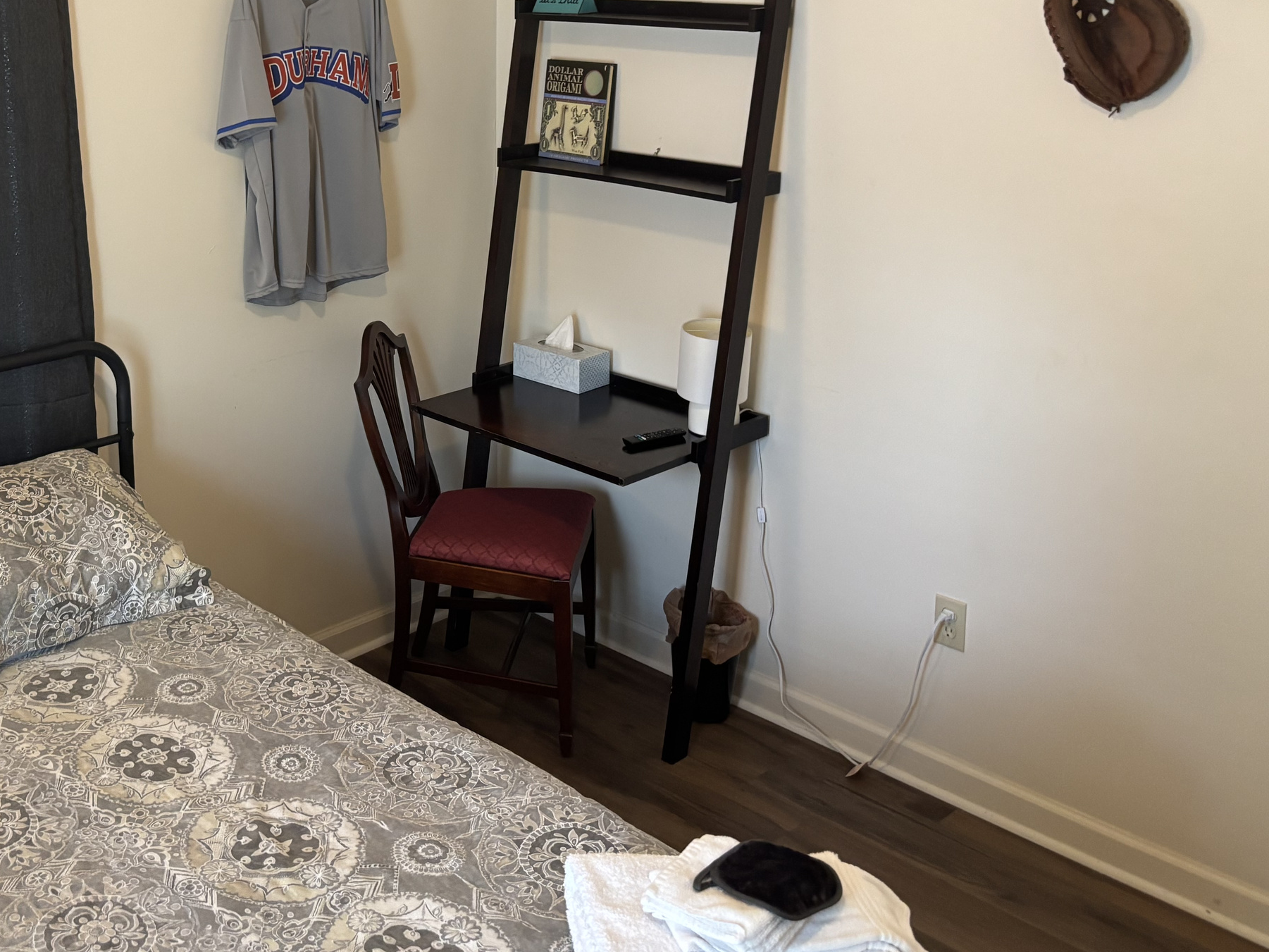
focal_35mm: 41
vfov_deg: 34.4
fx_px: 1503
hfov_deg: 44.4
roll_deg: +1.7
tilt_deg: -12.9
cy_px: 242
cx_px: 331
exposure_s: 1/60
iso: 320
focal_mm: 5.96
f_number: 1.6
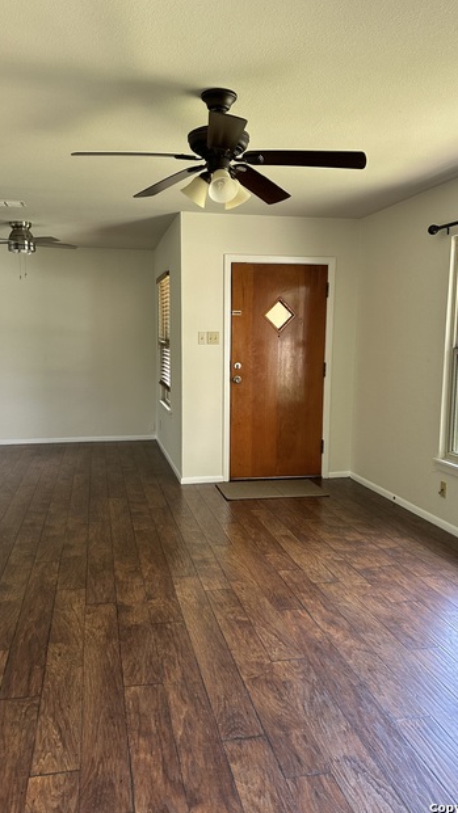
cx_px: 219
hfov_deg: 42.9
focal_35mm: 27
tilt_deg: -5.4
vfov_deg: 69.8
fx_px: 583
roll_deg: -0.2
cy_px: 412
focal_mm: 6.86
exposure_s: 1/120
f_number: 1.78
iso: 160
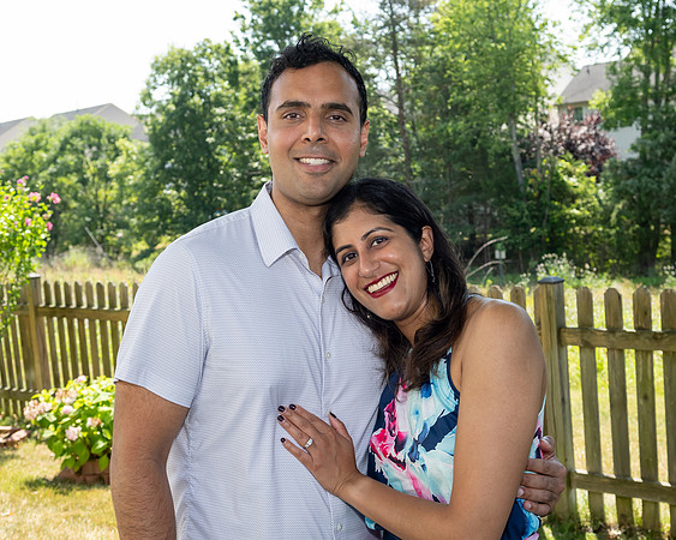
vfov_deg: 29.3
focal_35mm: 52
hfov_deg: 36.1
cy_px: 264
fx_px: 1035
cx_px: 398
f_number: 5
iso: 220
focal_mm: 30
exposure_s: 1/250
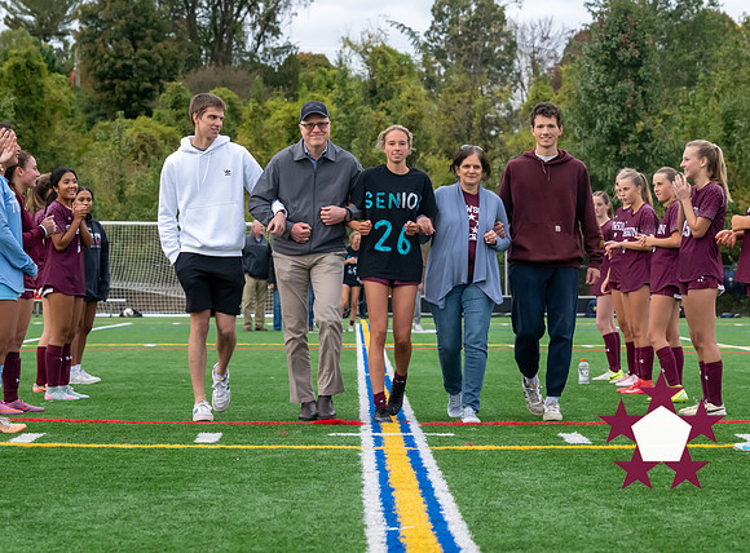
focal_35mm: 103
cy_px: 233
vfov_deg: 14.2
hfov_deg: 19.2
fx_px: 2214
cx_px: 407
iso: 4000
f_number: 5.6
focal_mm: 80
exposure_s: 1/800
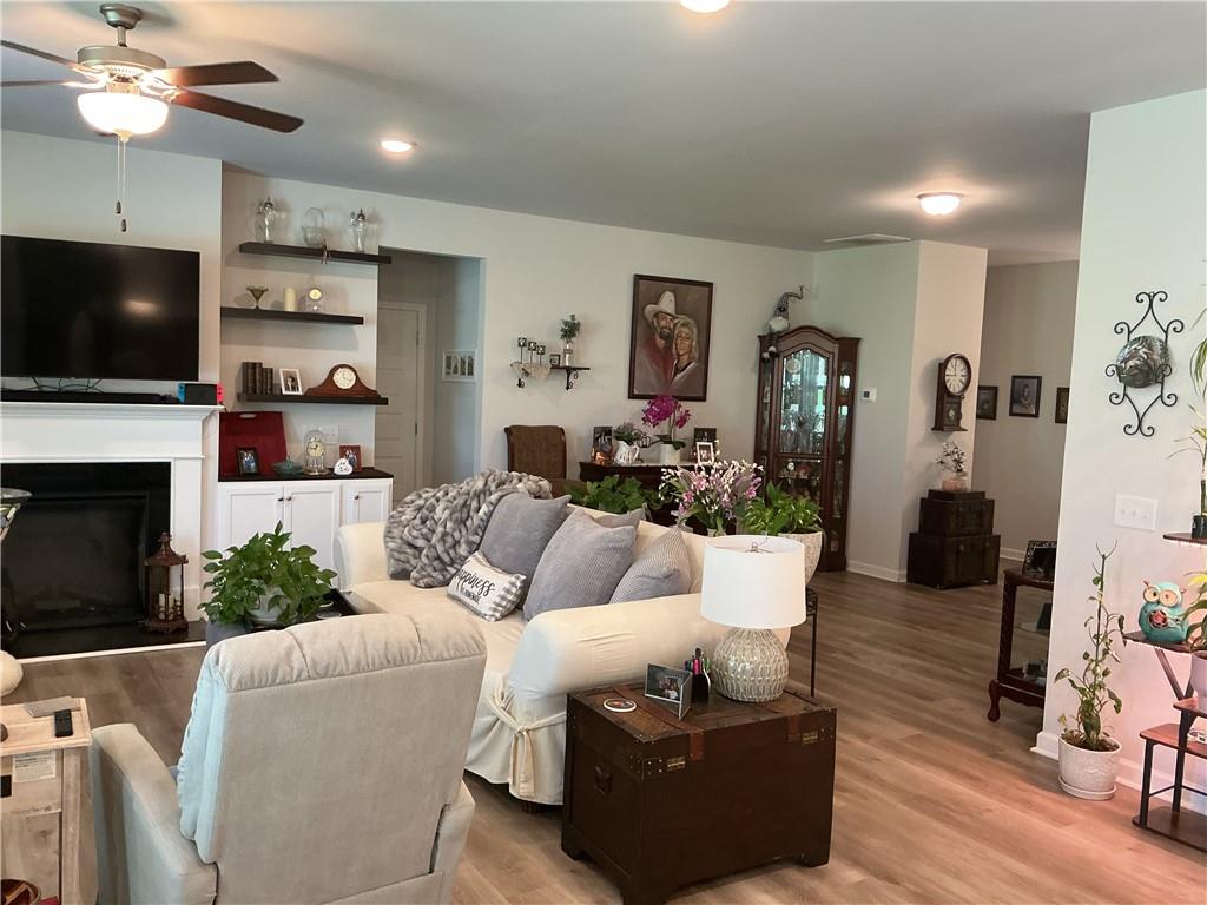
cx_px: 604
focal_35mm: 29
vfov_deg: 48.2
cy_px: 452
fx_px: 1011
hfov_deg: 61.7
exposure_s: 1/60
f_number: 1.8
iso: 125
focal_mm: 3
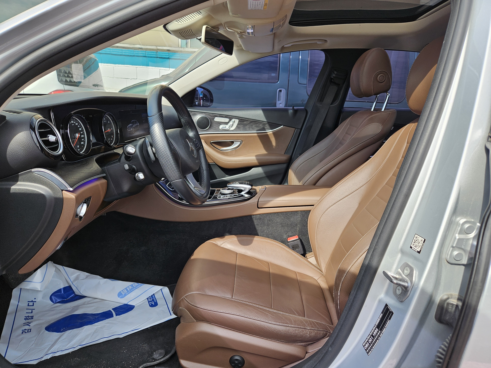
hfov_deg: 73.9
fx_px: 326
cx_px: 246
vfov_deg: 58.9
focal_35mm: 23
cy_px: 184
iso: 25
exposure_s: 1/392
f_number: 1.8
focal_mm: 5.4
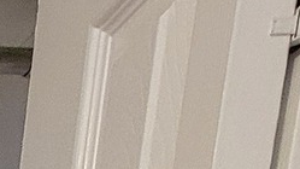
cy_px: 905
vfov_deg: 5.7
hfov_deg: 11.4
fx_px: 1042
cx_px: -543
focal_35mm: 131
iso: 400
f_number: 2.2
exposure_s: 1/30
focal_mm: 2.2
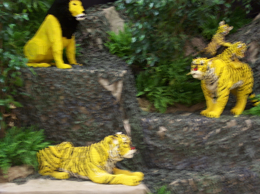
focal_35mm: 72
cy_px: 97
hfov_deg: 27.1
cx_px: 130
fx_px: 540
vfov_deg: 20.4
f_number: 2.9
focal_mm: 14.73
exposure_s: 1/2.67
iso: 100
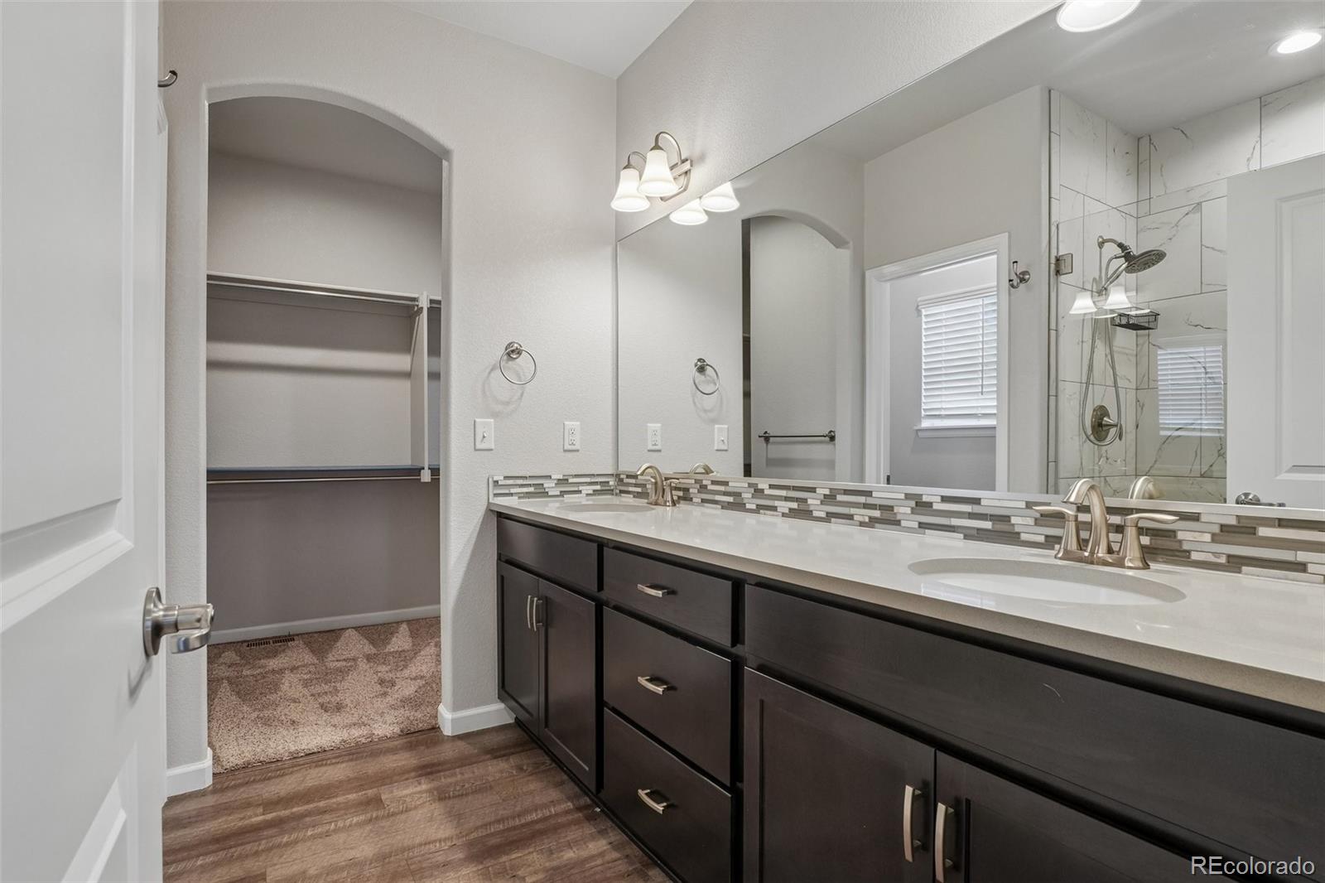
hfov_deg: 95.0
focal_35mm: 16
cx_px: 662
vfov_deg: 72.0
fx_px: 607
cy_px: 442
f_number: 8
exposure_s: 1/20
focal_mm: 11
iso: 500
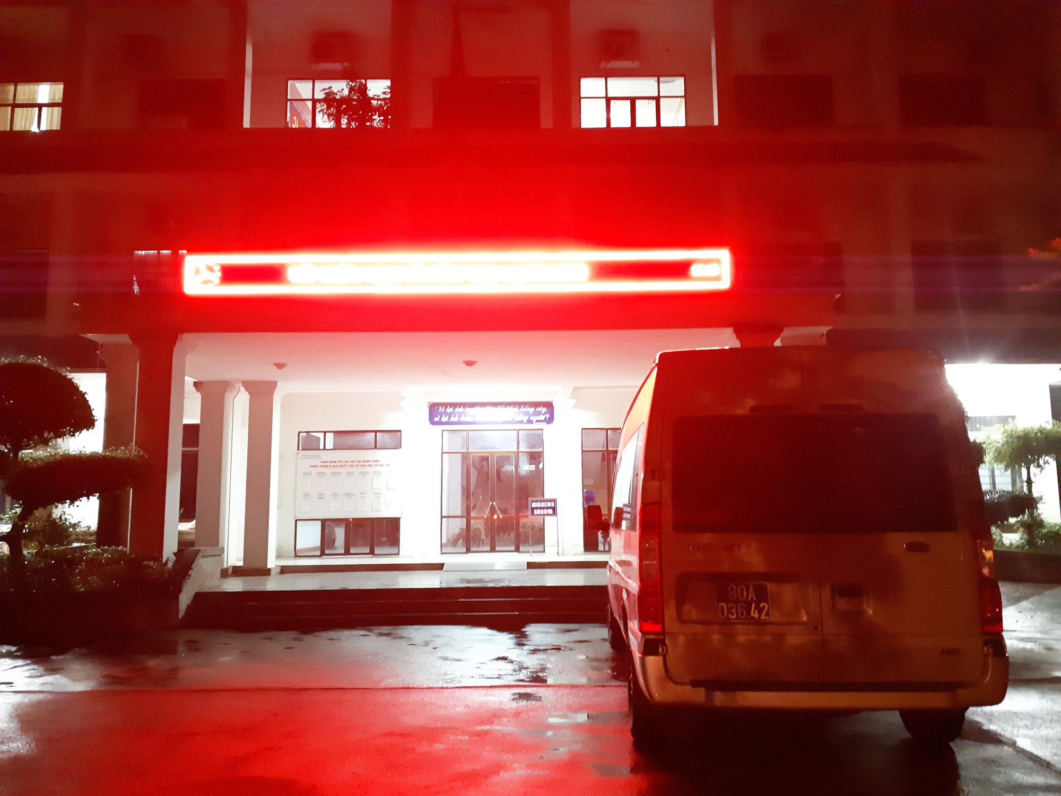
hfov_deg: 67.3
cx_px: 530
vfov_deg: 53.1
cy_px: 398
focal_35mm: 26
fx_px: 797
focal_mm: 3.93
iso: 1000
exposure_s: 1/10
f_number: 1.7
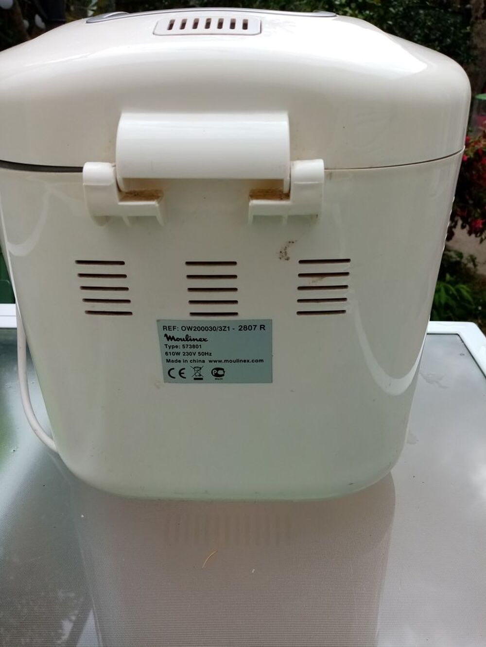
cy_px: 324
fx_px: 487
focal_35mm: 26
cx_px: 243
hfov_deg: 53.1
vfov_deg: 67.3
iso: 101
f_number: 1.8
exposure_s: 1/702
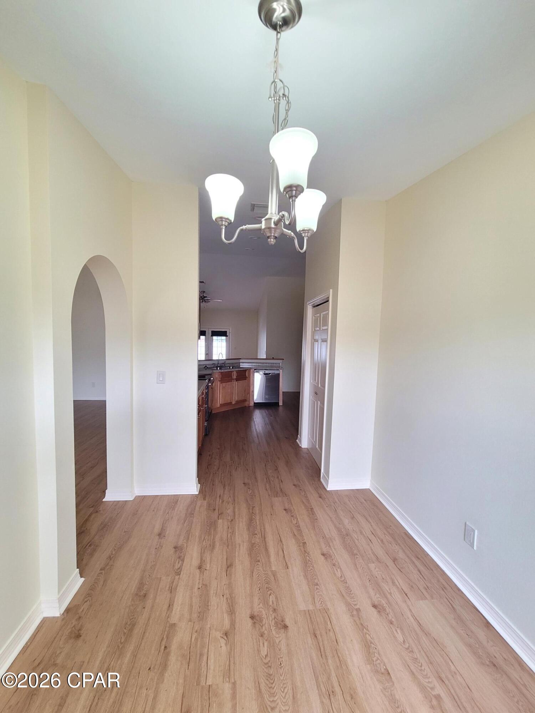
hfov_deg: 89.9
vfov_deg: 106.2
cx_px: 268
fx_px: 268
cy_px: 356
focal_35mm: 13
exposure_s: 1/60
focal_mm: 2.2
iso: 250
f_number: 2.2
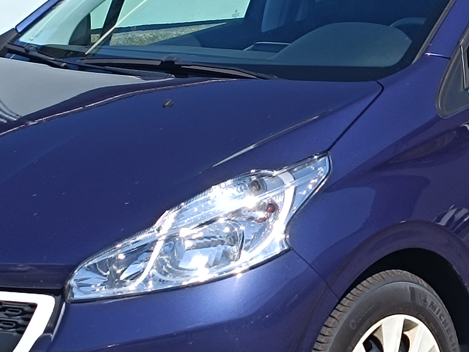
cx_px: 325
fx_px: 1003
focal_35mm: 74
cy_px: 149
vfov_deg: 19.9
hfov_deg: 26.1
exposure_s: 1/1783
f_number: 1.88
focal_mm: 5.59
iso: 58
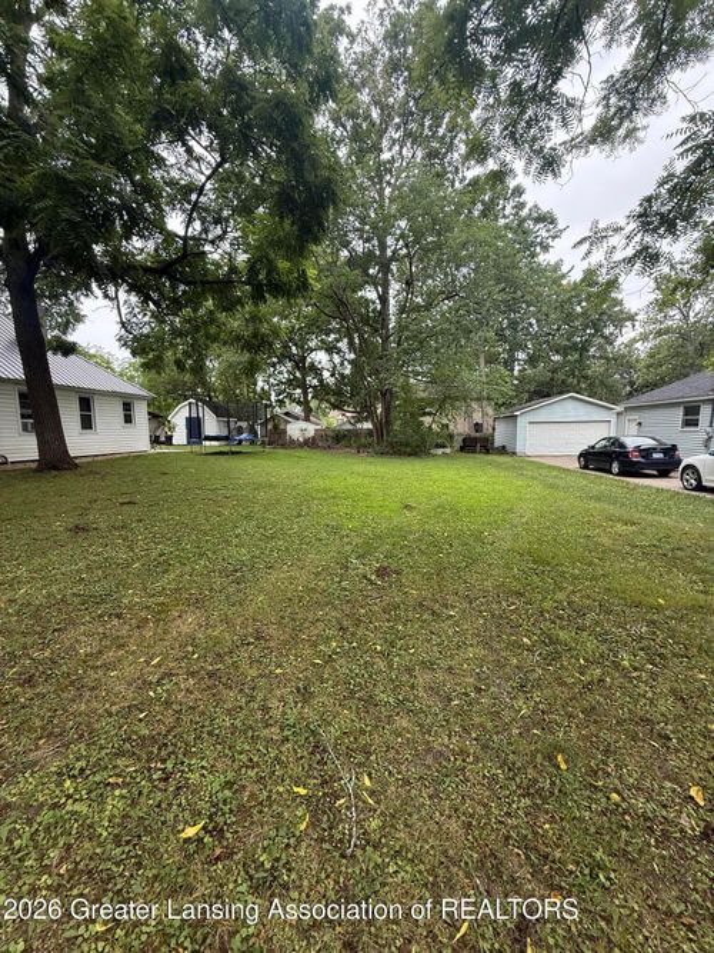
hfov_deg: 85.7
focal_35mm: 14
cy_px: 476
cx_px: 357
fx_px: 385
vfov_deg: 102.1
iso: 64
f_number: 2.2
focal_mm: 2.22
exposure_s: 1/285
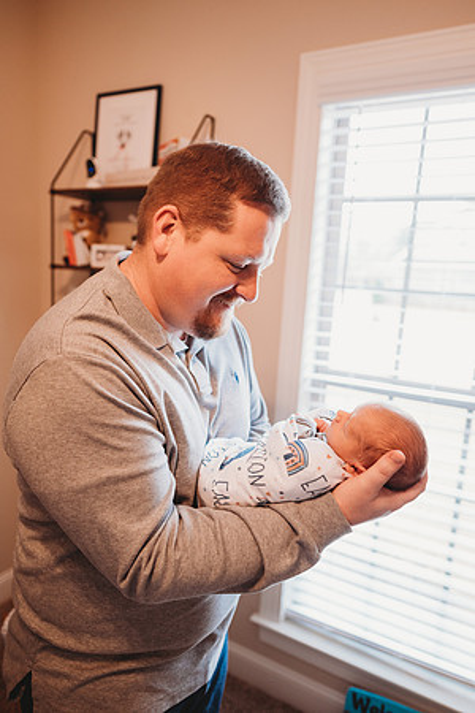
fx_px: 475
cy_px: 356
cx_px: 238
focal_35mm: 24
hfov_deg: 53.1
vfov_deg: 73.7
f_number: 2.2
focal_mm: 24
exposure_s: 1/160
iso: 500
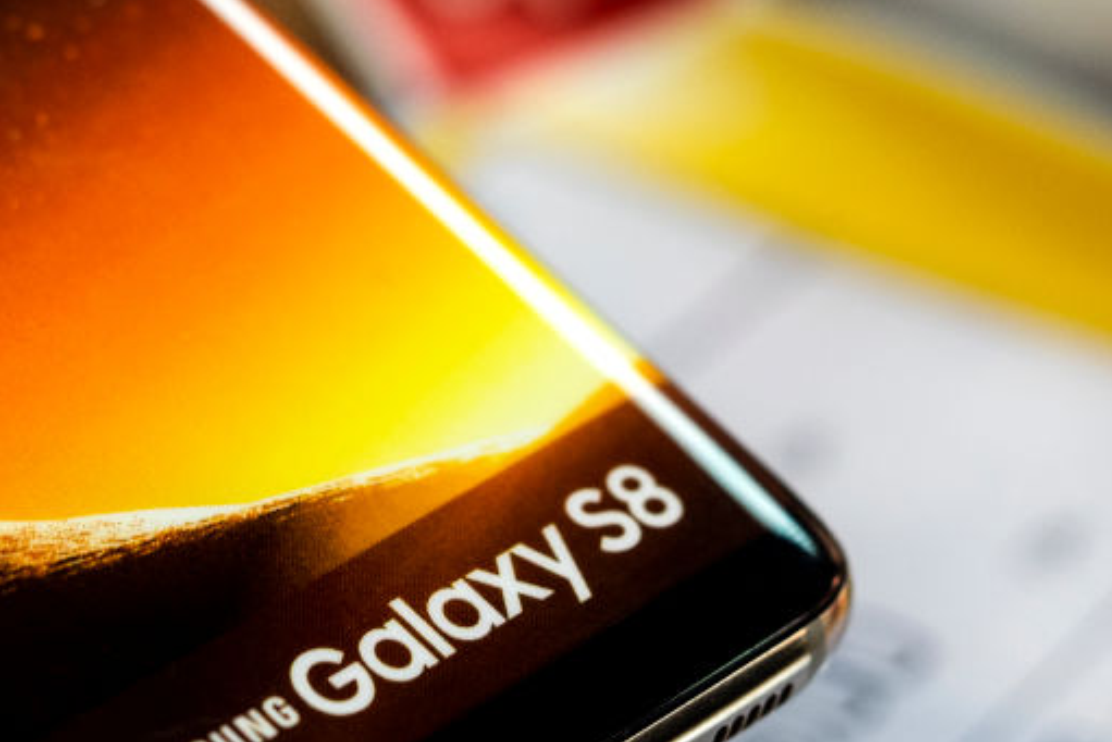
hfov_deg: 8.2
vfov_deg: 5.5
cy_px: 296
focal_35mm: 250
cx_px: 294
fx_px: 7724
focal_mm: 60
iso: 320
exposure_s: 1/60
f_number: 2.8
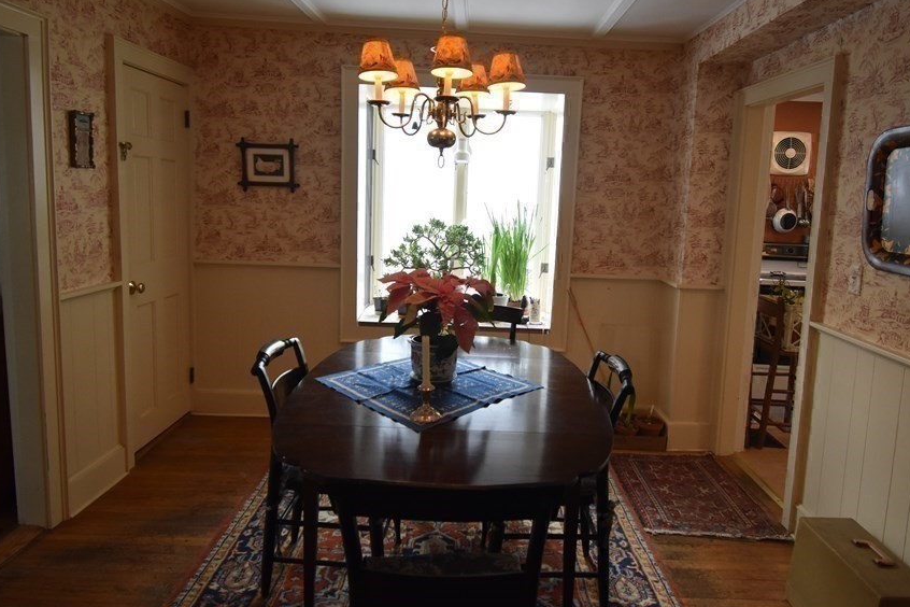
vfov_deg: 53.8
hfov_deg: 74.6
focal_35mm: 24
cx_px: 468
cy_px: 277
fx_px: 597
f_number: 4.8
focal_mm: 13
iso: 1100
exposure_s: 1/60
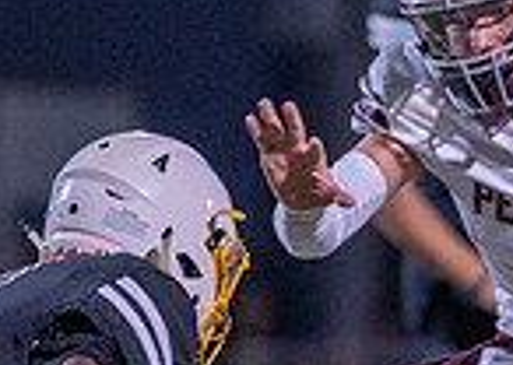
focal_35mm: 1169
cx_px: 528
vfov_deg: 1.2
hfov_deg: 1.7
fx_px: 17016
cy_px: 331
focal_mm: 200
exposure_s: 1/1000
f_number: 2.8
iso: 2000
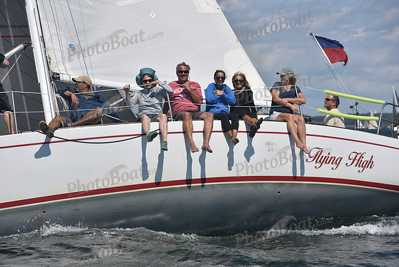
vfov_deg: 10.2
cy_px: 134
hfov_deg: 15.2
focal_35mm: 135
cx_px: 200
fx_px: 1497
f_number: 7.1
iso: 250
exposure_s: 1/1000
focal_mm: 135
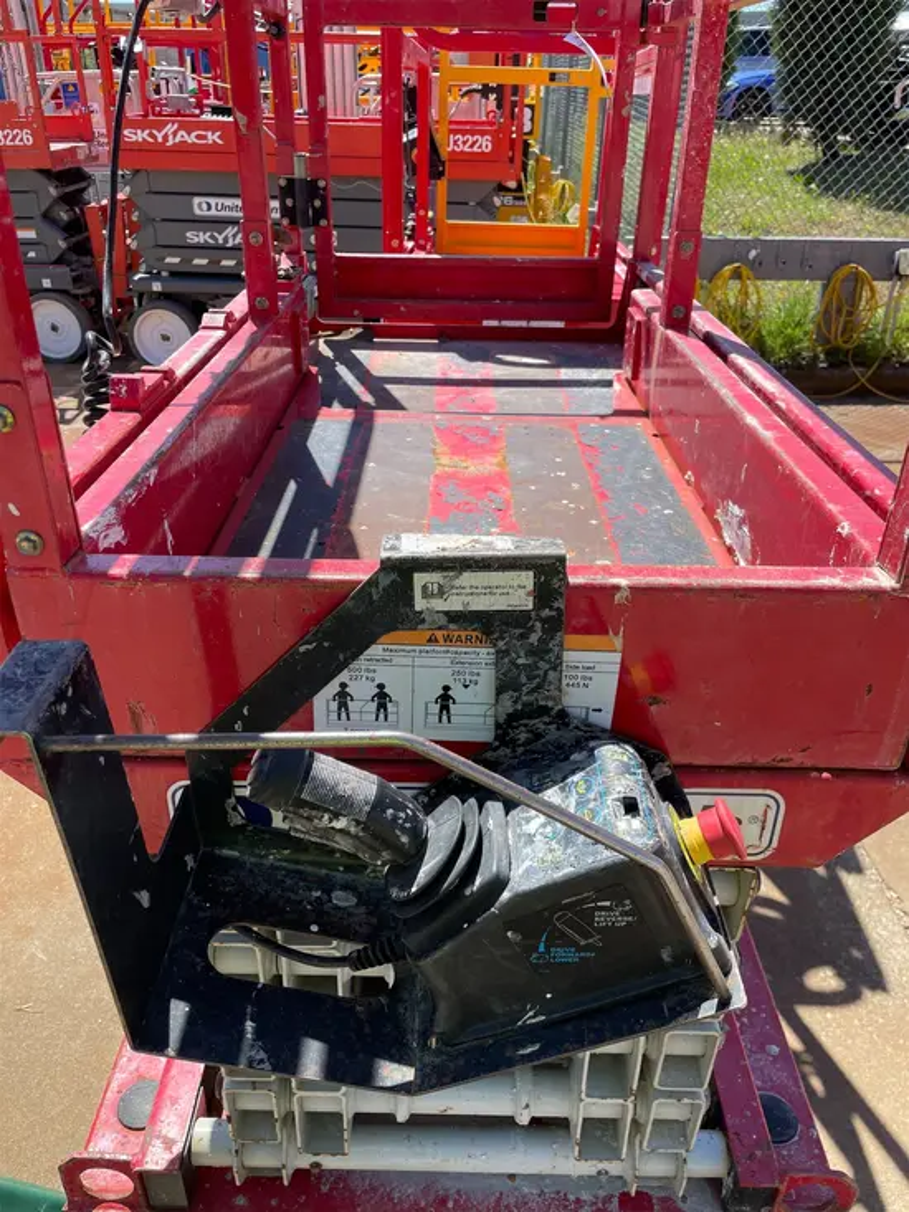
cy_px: 606
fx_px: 910
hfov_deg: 53.1
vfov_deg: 67.3
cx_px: 454
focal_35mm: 26
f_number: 1.6
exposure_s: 1/1642
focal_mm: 4.2
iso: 32
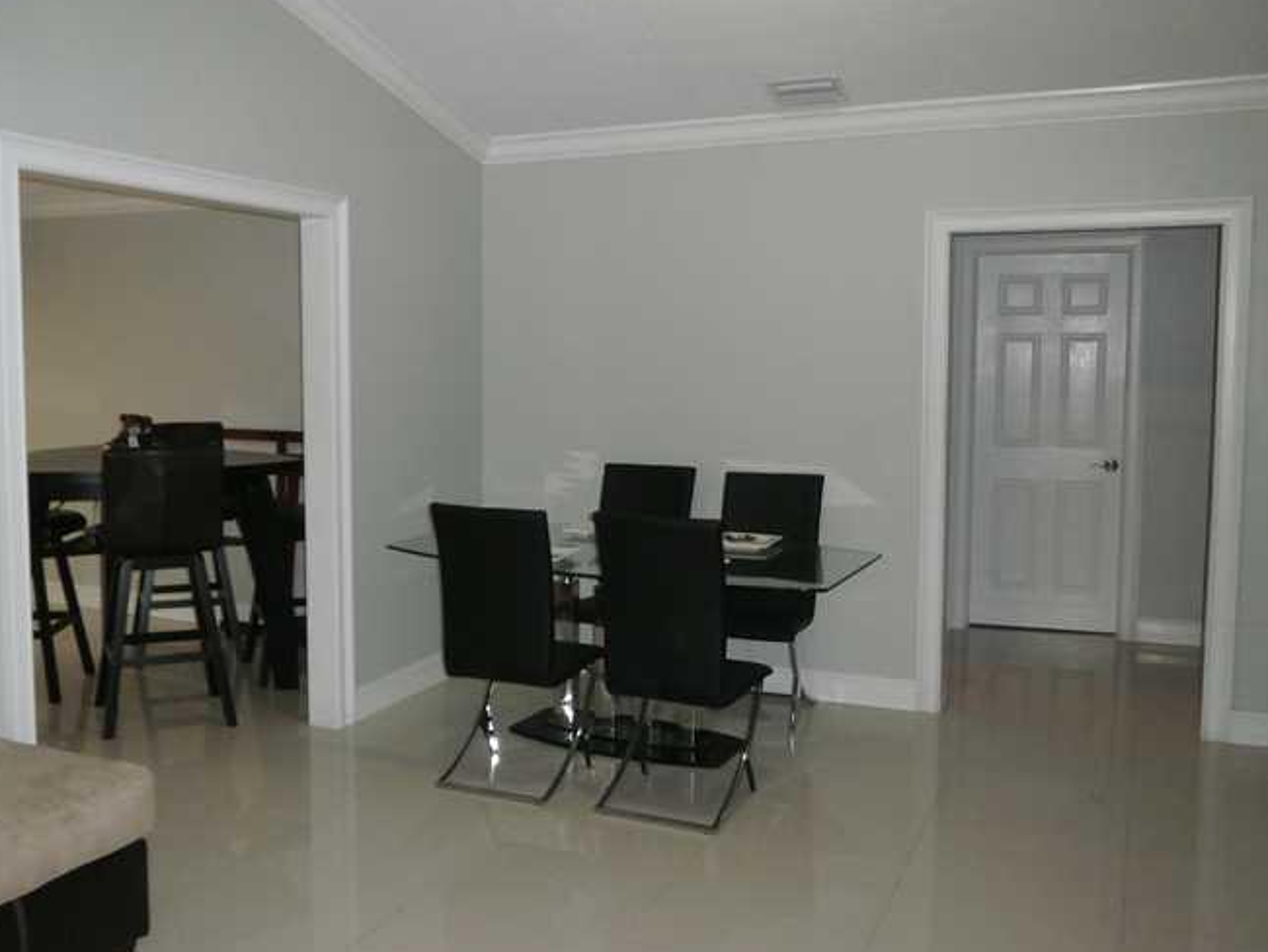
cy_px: 468
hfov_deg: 56.7
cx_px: 579
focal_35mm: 32
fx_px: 1173
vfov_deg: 44.2
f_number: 2.8
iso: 250
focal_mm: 4.7
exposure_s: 1/30
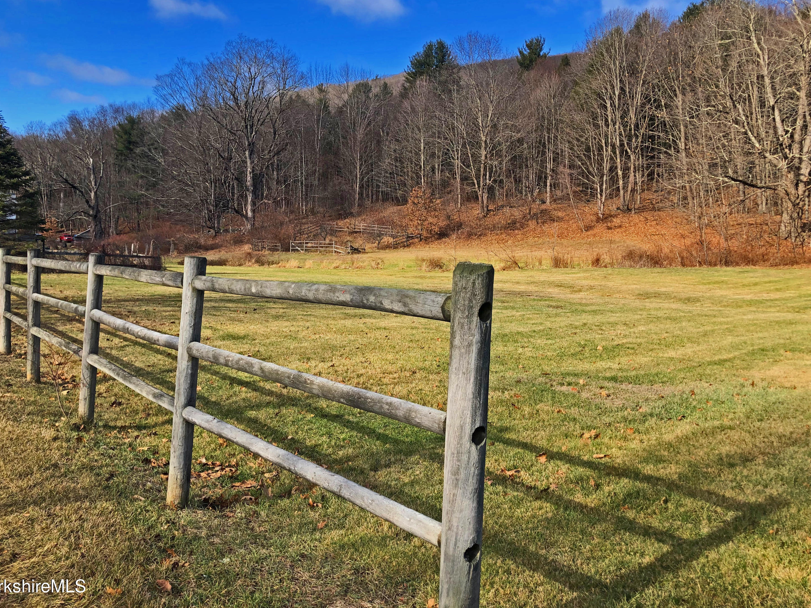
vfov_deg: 48.2
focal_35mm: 29
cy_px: 299
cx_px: 394
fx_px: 679
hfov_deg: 61.7
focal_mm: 3.99
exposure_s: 1/906
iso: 20
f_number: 1.8
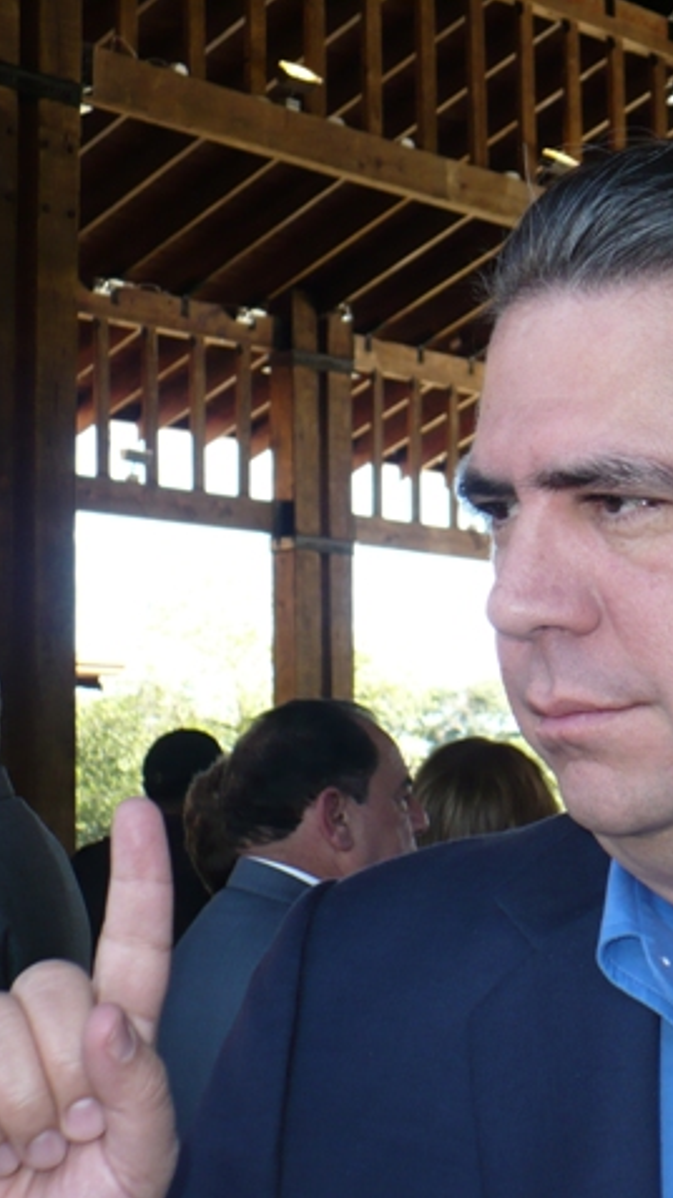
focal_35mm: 79
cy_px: 600
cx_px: 613
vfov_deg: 26.9
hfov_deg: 15.1
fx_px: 2508
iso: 100
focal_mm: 8.9
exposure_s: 1/80
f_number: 3.1
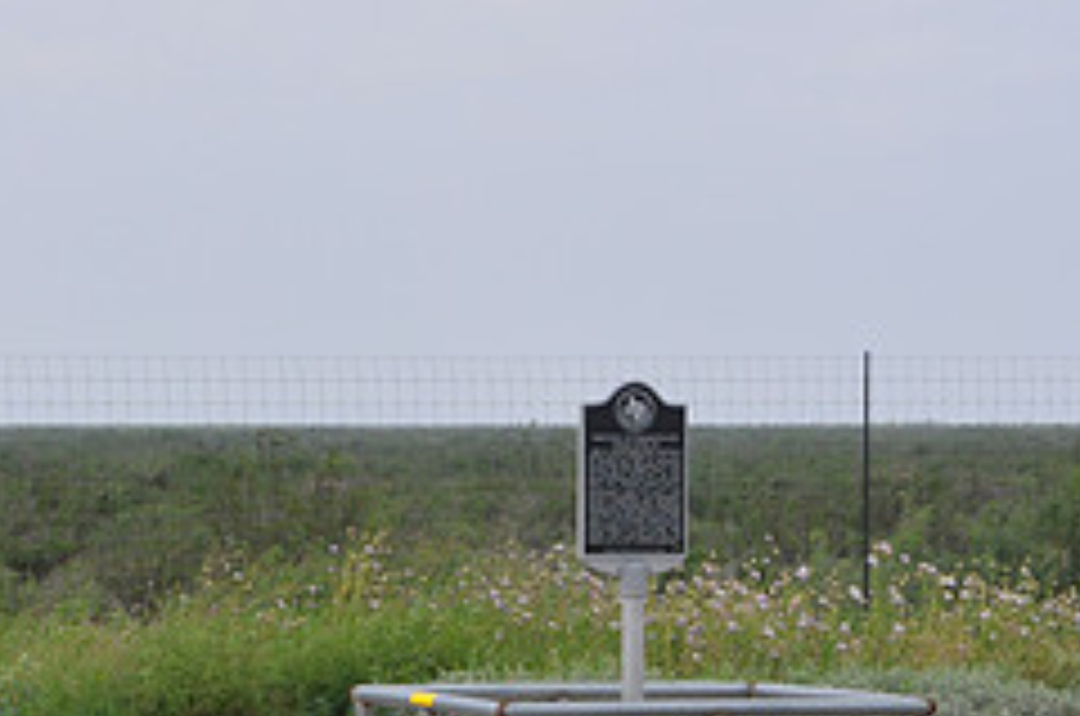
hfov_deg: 9.8
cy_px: 538
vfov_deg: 6.5
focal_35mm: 210
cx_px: 608
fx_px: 6287
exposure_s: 1/320
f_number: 9
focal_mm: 58
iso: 200
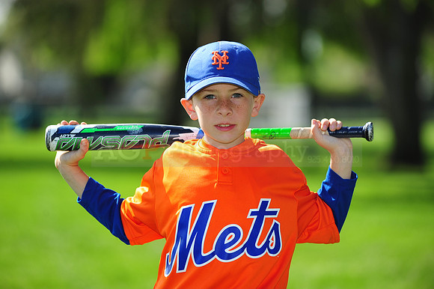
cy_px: 144
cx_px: 217
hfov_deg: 10.3
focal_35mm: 200
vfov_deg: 6.9
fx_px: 2410
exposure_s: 1/800
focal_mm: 200
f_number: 4.5
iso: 200
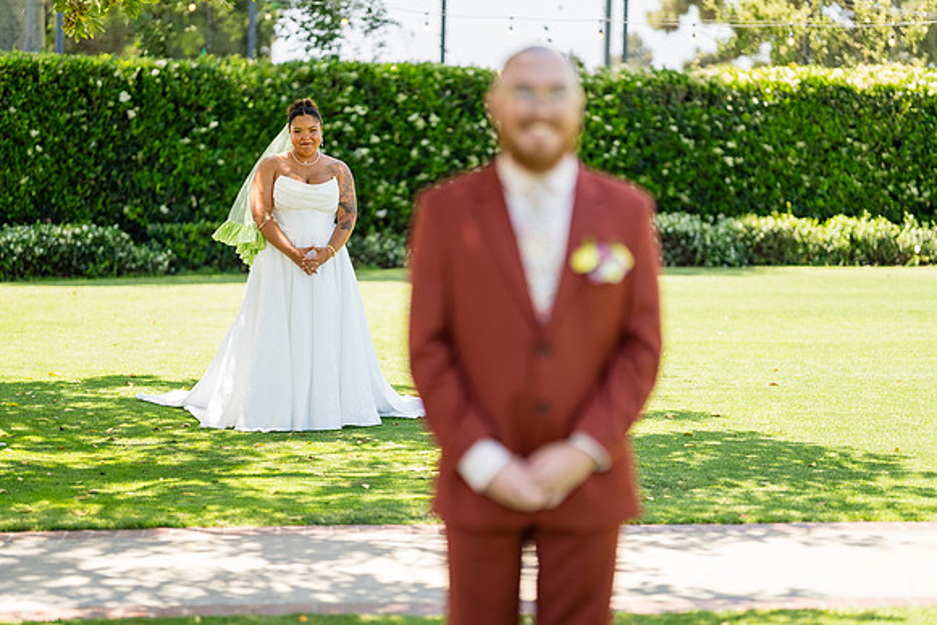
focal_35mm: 87
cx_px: 468
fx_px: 2276
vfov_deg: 15.6
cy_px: 312
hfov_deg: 23.3
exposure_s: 1/1600
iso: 100
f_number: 1.4
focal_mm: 85
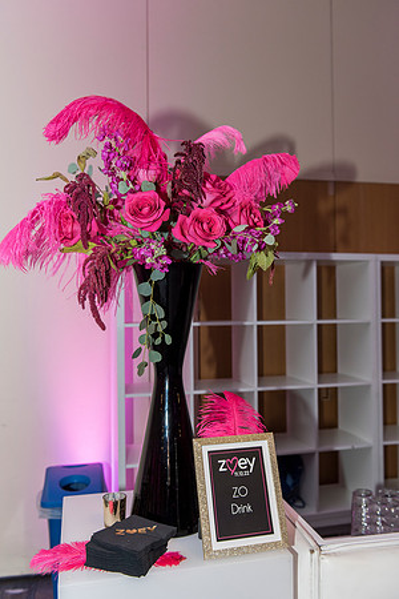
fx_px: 532
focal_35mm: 32
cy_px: 300
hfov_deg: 41.1
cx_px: 200
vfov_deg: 58.7
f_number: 4
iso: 800
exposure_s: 1/125
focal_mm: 32
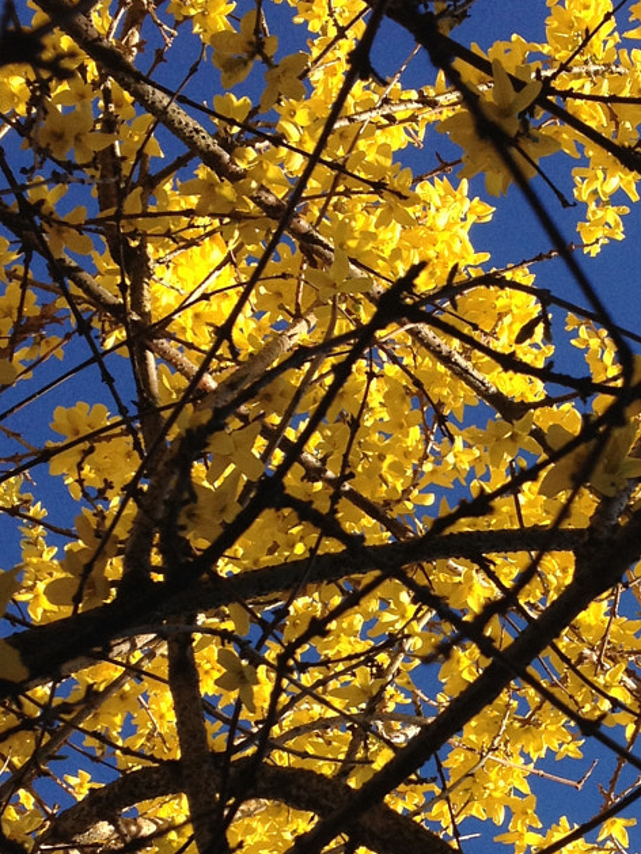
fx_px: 2197
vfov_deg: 21.7
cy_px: 699
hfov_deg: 16.4
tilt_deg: +80.2
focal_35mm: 89
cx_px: 560
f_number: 2.4
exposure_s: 1/1042
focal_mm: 4.28
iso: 50
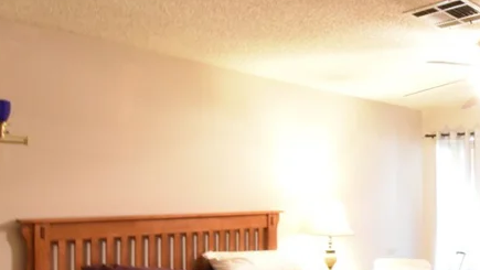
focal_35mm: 37
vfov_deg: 31.6
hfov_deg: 50.7
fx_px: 471
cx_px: 385
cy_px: 190
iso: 4000
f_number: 22
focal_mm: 10
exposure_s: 1.3
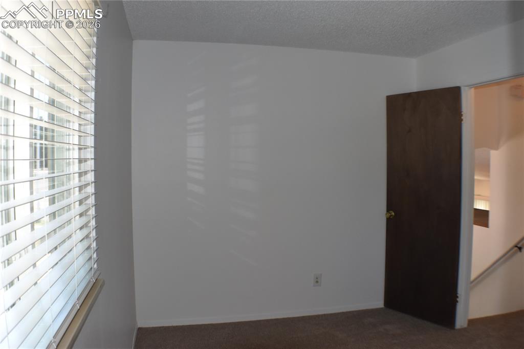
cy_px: 174
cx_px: 262
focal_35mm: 38
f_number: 5.6
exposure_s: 1/125
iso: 720
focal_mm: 25
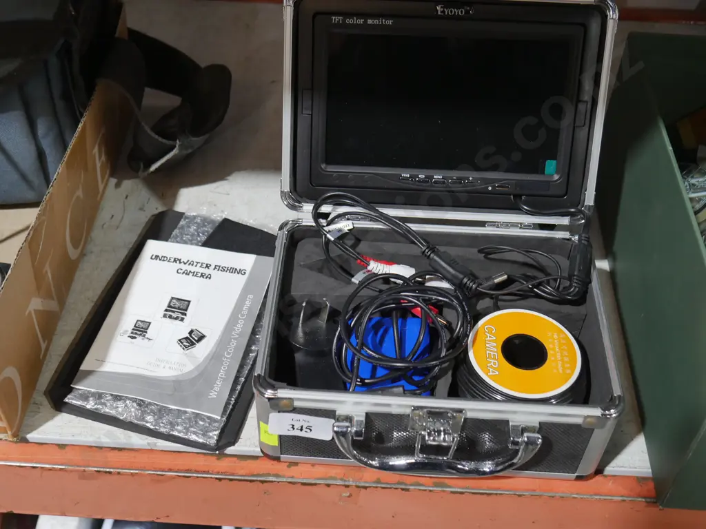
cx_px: 353
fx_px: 857
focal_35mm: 42
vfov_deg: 34.3
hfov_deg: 44.8
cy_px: 264
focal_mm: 21
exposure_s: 1/60
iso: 640
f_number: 4.6
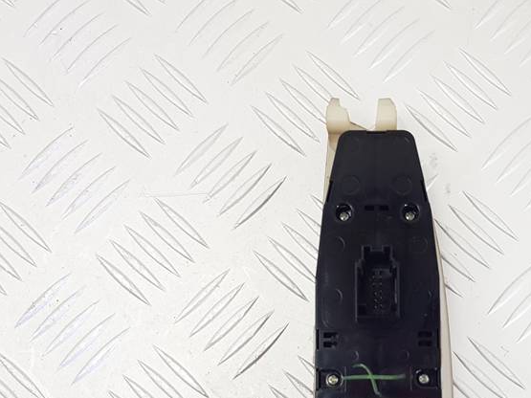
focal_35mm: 48
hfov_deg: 38.9
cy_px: 336
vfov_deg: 29.4
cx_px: 382
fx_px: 736
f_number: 1.7
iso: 80
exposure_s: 1/100
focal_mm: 4.2
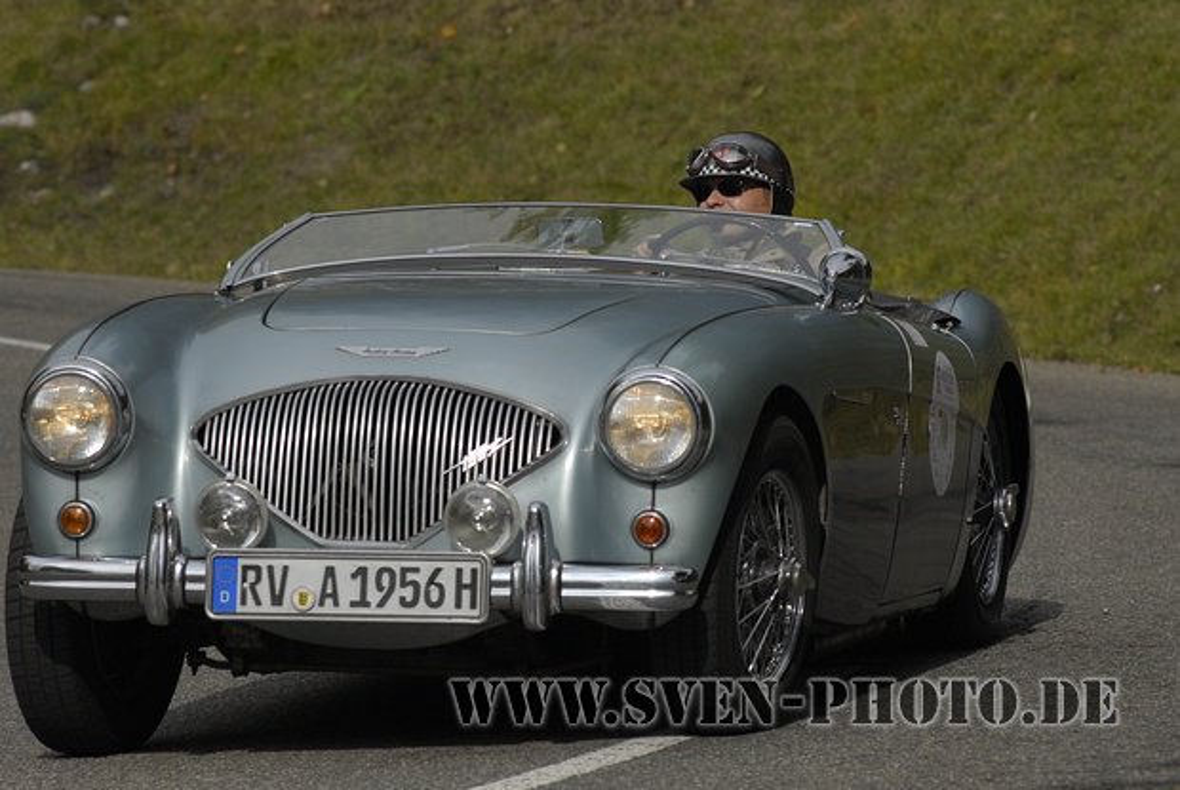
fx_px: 8368
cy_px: 395
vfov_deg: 5.4
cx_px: 590
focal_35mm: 255
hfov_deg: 8.1
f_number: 7.1
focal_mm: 170
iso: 250
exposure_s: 1/1600
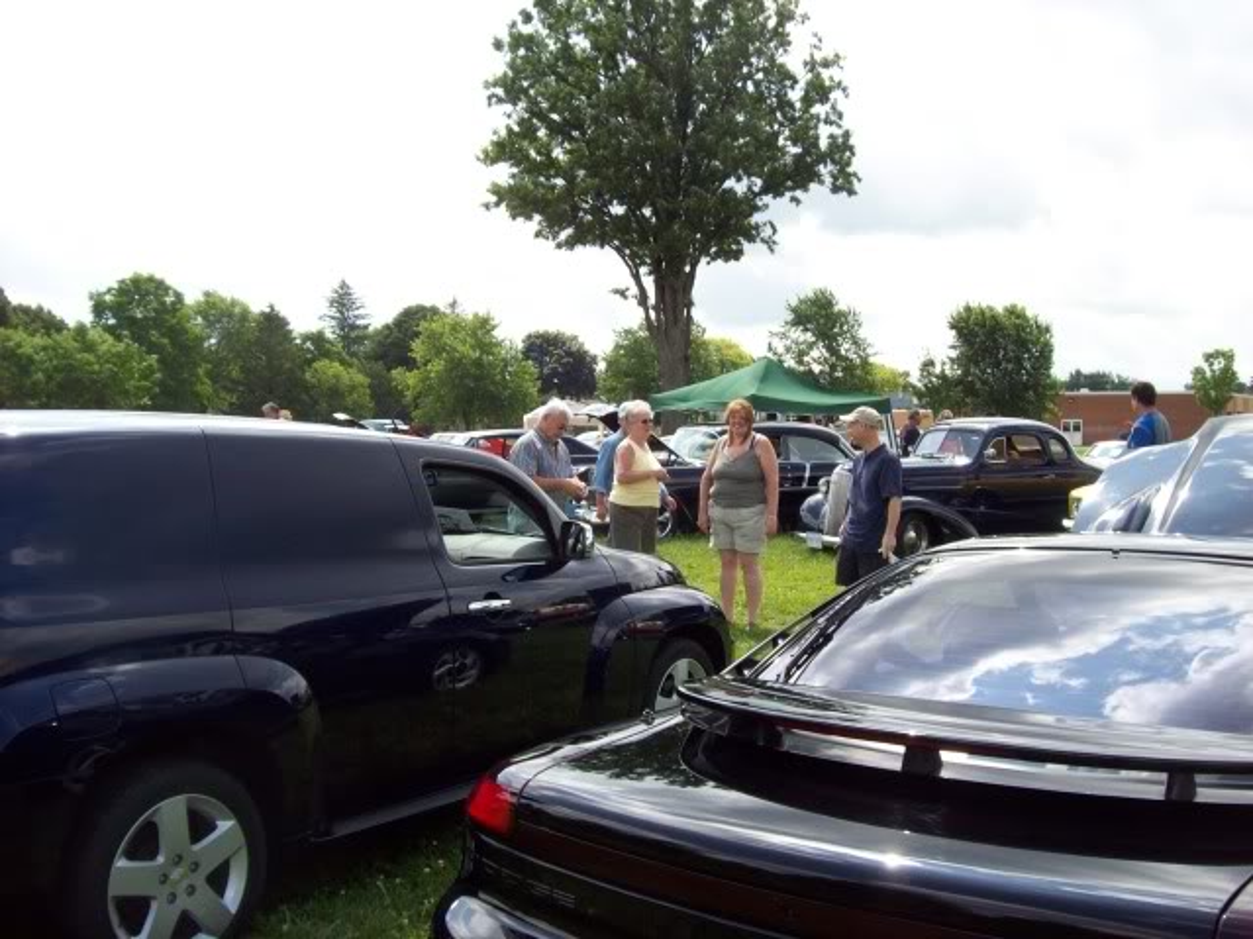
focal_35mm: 36
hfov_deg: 51.4
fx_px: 1303
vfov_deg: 39.6
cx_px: 626
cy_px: 470
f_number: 4.8
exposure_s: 1/286
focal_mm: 6
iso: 80
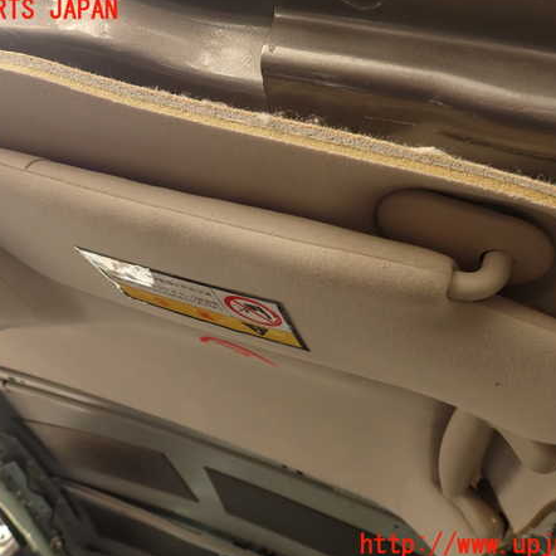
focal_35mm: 30
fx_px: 545
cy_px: 278
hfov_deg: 54.0
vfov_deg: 54.0
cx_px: 267
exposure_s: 1/60
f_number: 2.8
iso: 100
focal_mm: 4.5
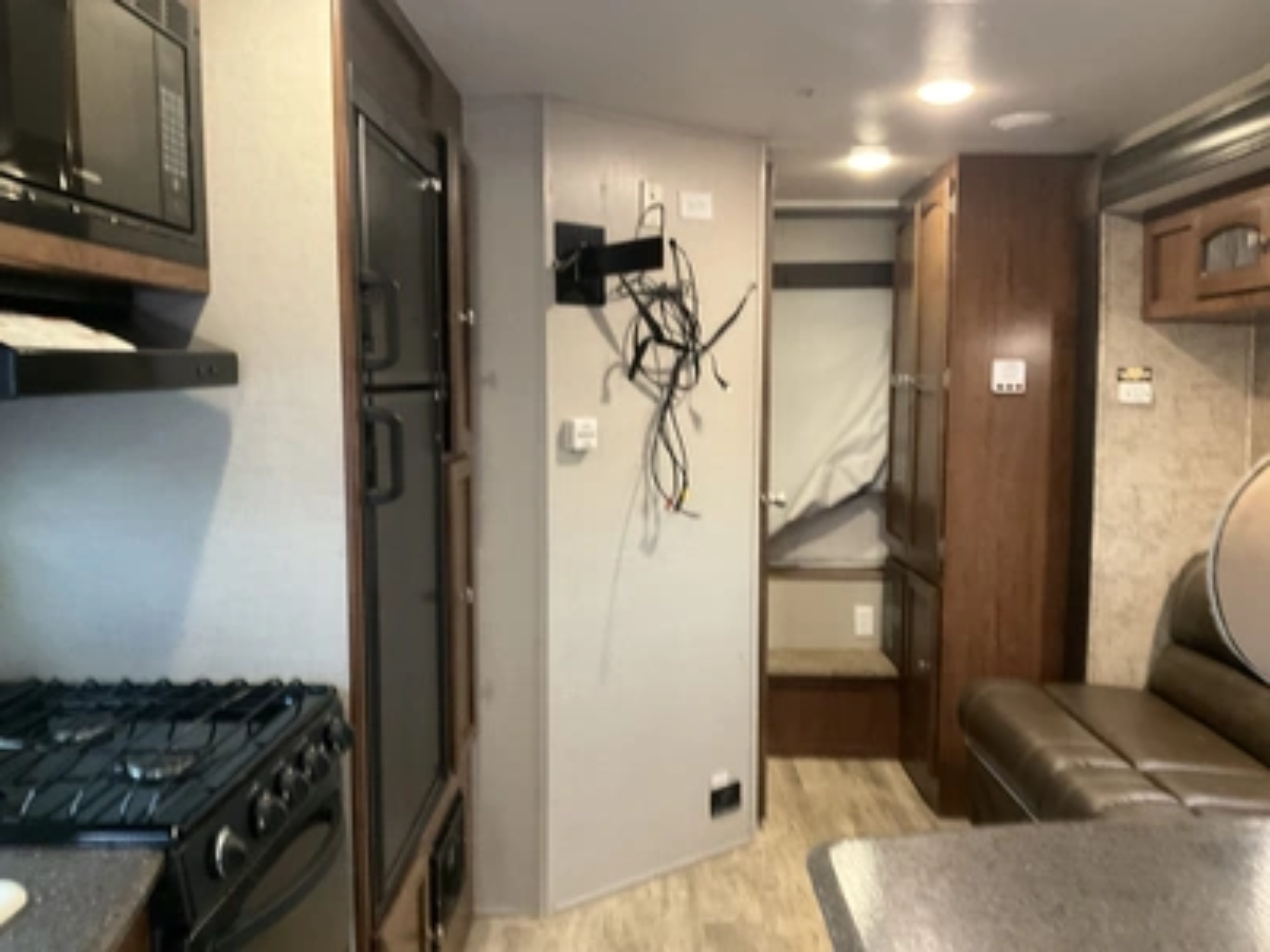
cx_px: 635
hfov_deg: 61.7
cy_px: 476
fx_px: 1064
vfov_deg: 48.2
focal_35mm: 29
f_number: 1.8
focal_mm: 3
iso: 320
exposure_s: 1/34
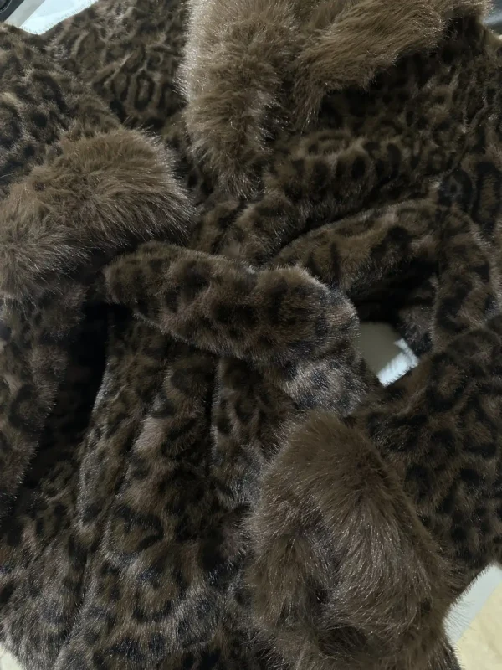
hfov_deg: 56.8
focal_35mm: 24
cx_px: 251
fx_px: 464
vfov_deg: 71.6
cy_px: 335
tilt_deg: -72.8
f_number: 1.78
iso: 640
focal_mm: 6.86
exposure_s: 1/60
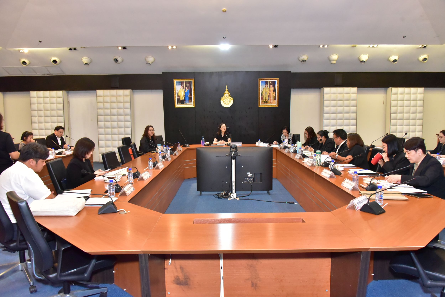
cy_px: 148
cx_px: 222
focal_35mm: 28
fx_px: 346
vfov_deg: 46.4
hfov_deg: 65.5
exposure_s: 1/200
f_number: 5.6
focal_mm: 28
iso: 8000
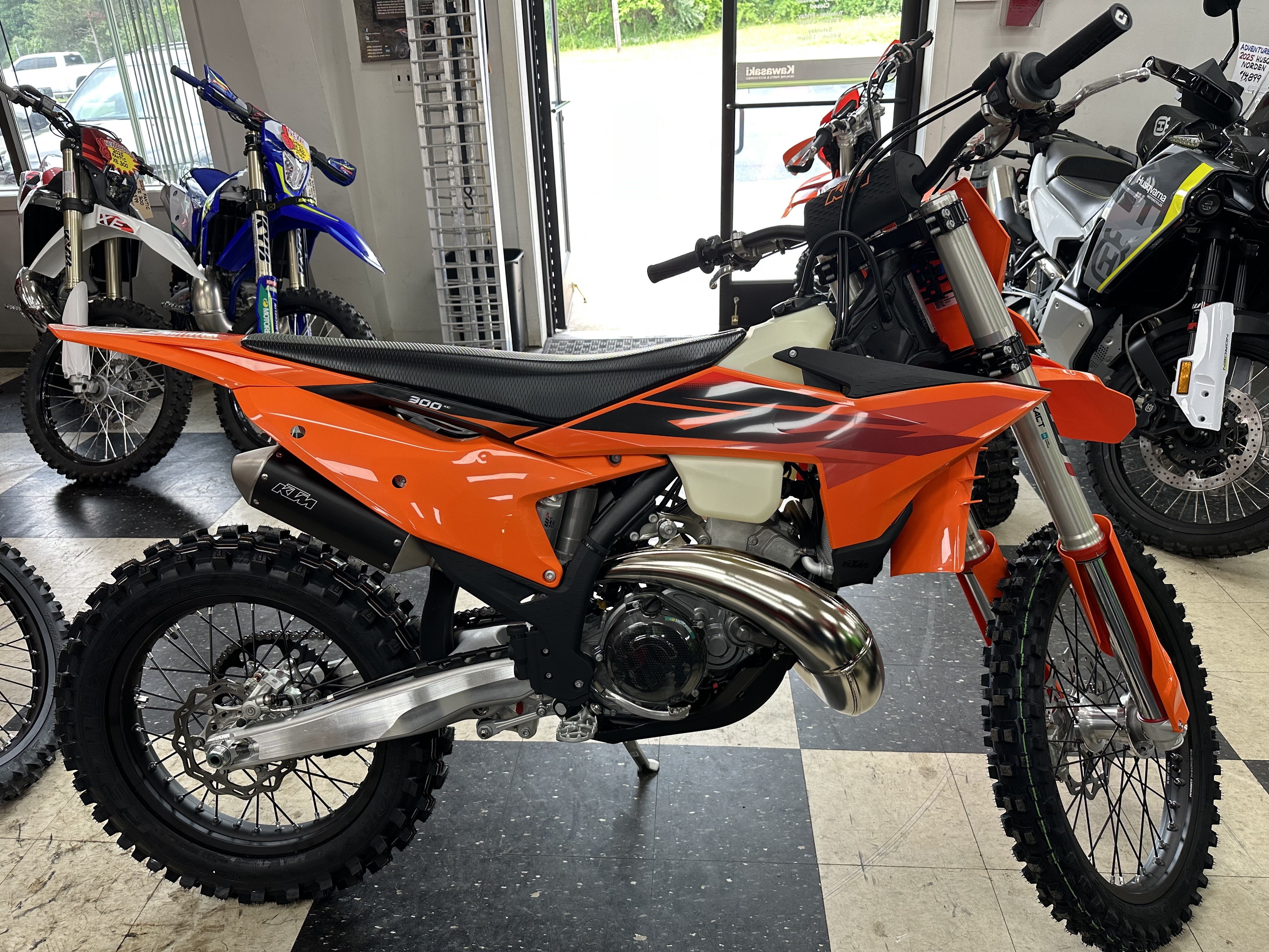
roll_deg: +2.5
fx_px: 880
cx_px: 634
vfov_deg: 56.8
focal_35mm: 24
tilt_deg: -23.6
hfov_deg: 71.6
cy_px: 476
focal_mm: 6.86
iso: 125
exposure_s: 1/120
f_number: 1.78
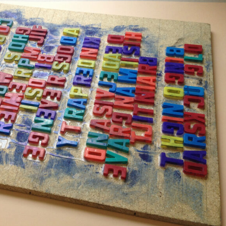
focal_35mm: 55
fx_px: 406
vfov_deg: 31.0
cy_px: 93
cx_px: 46
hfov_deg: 30.4
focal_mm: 4.28
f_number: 2.4
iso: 50
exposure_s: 1/132
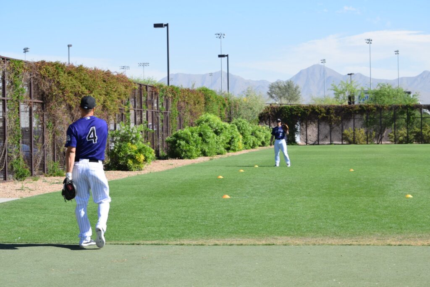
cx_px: 215
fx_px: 985
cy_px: 144
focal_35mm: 82
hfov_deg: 24.6
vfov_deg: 16.6
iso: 200
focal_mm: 55
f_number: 9
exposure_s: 1/320
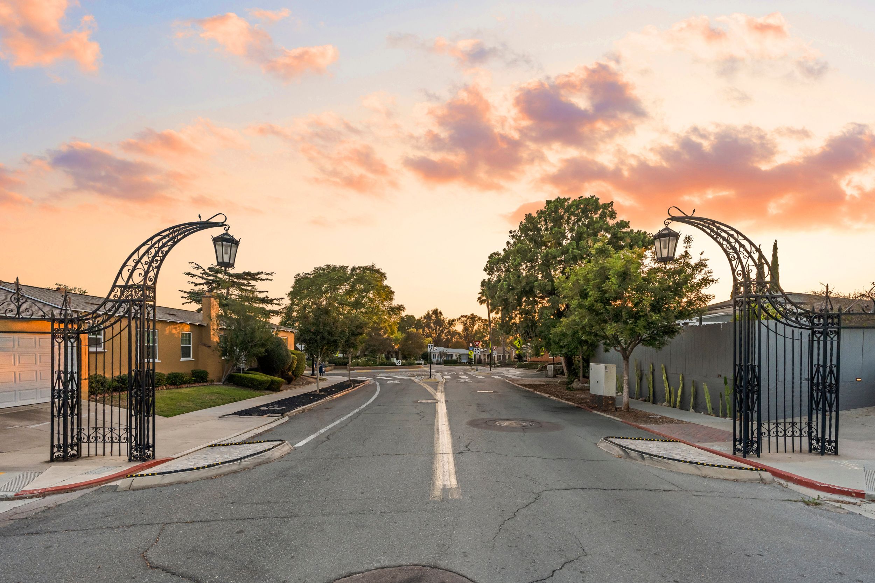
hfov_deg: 96.7
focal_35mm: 16
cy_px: 292
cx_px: 438
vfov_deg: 73.8
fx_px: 389
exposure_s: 1/60
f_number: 8
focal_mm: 16
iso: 500
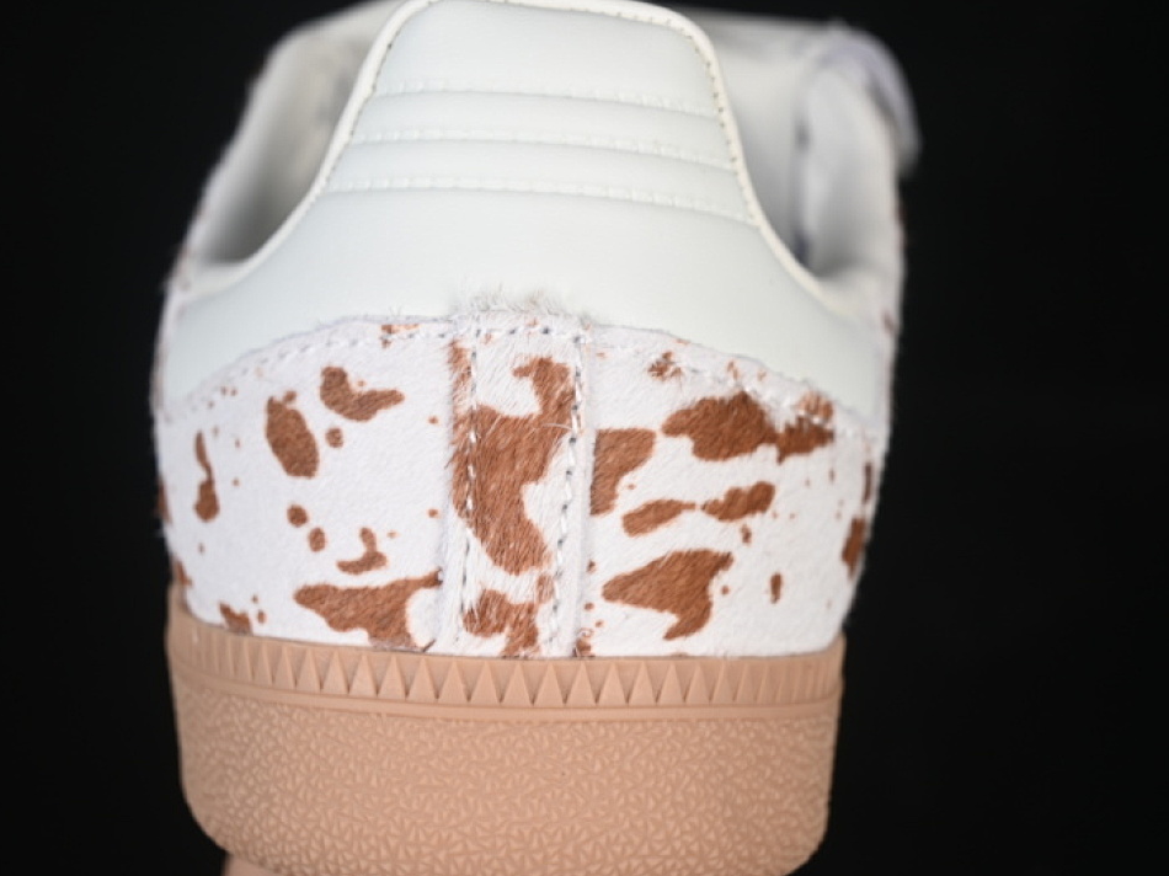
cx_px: 519
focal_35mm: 82
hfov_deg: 23.8
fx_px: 2768
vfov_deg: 18.0
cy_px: 440
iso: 160
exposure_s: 1/80
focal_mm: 50
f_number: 7.1
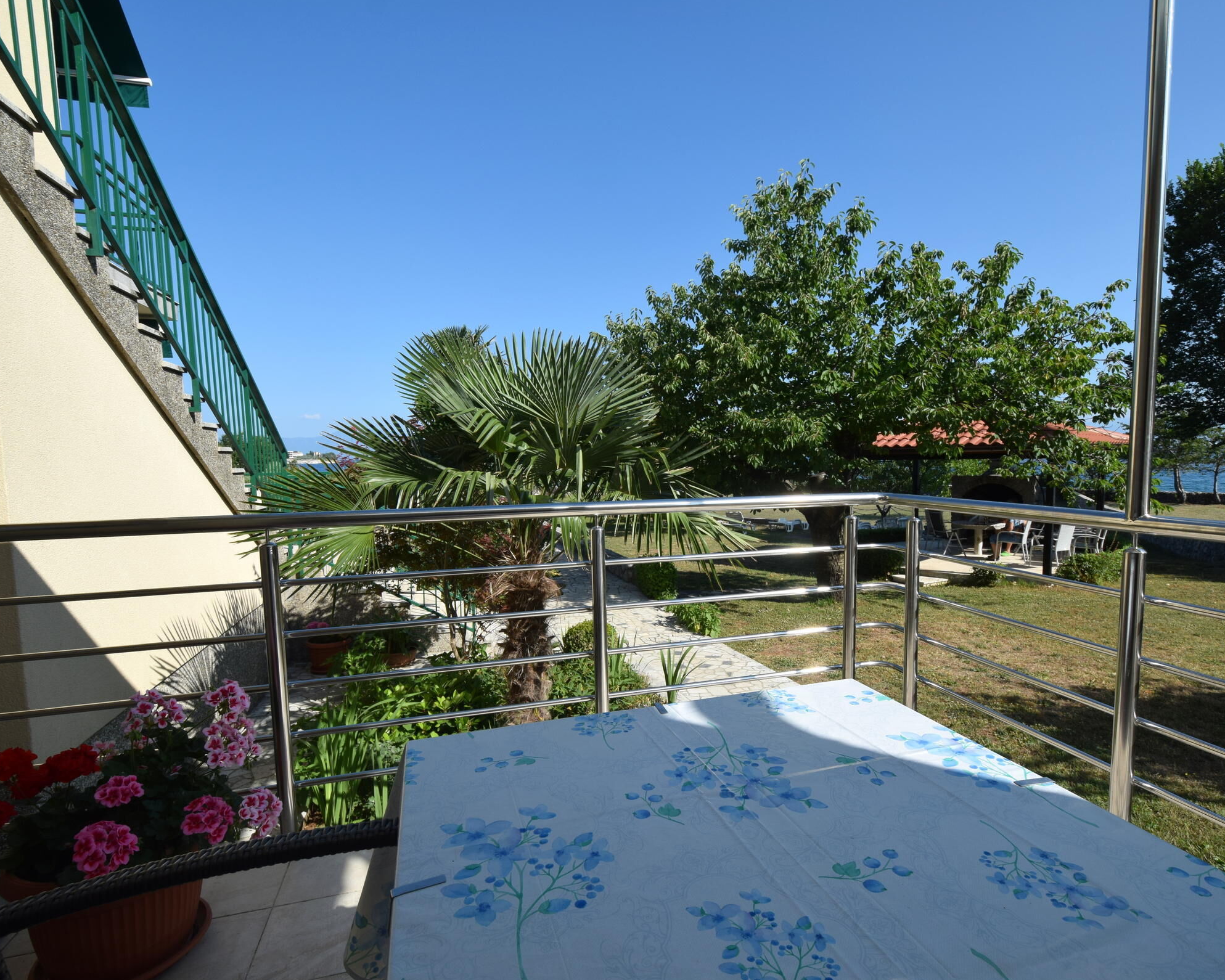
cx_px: 632
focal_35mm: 17
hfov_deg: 89.6
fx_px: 616
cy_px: 490
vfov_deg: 77.0
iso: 200
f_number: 10
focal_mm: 10
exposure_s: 1/400
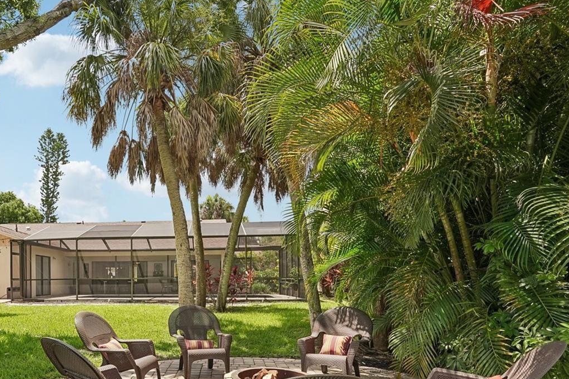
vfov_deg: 49.5
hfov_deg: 68.8
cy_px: 277
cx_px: 174
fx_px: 395
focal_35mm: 25
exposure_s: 1/500
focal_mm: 16
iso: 400
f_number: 8
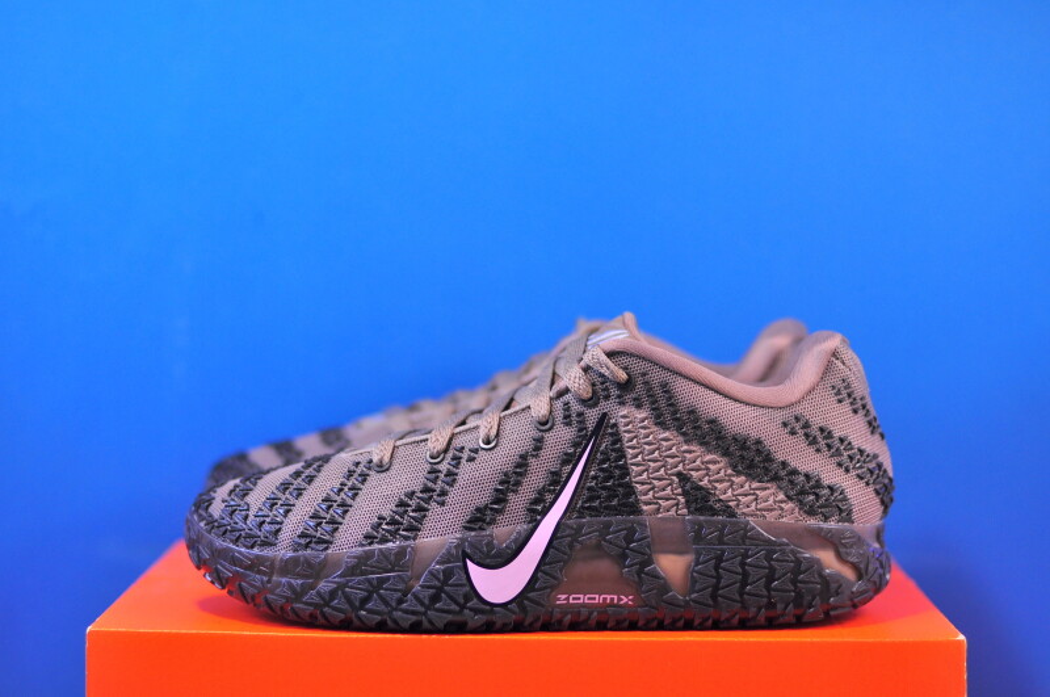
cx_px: 525
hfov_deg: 27.0
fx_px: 2184
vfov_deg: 18.1
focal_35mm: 75
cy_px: 348
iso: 250
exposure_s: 1/320
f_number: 2
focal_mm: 50
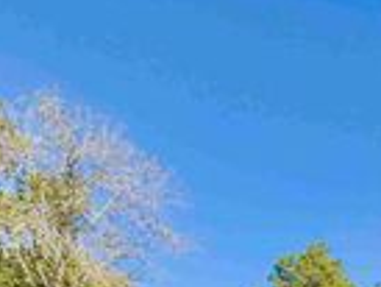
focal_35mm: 51
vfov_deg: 20.4
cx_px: 601
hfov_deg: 25.6
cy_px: 514
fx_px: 562
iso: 20
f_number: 2.2
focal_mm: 2.22
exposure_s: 1/498
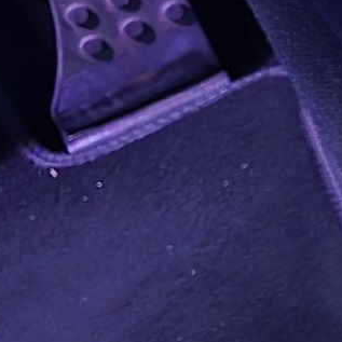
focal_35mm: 154
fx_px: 1721
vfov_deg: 11.3
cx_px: 1228
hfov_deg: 8.3
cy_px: 35
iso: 2500
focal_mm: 6.3
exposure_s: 1/17.2
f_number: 1.7
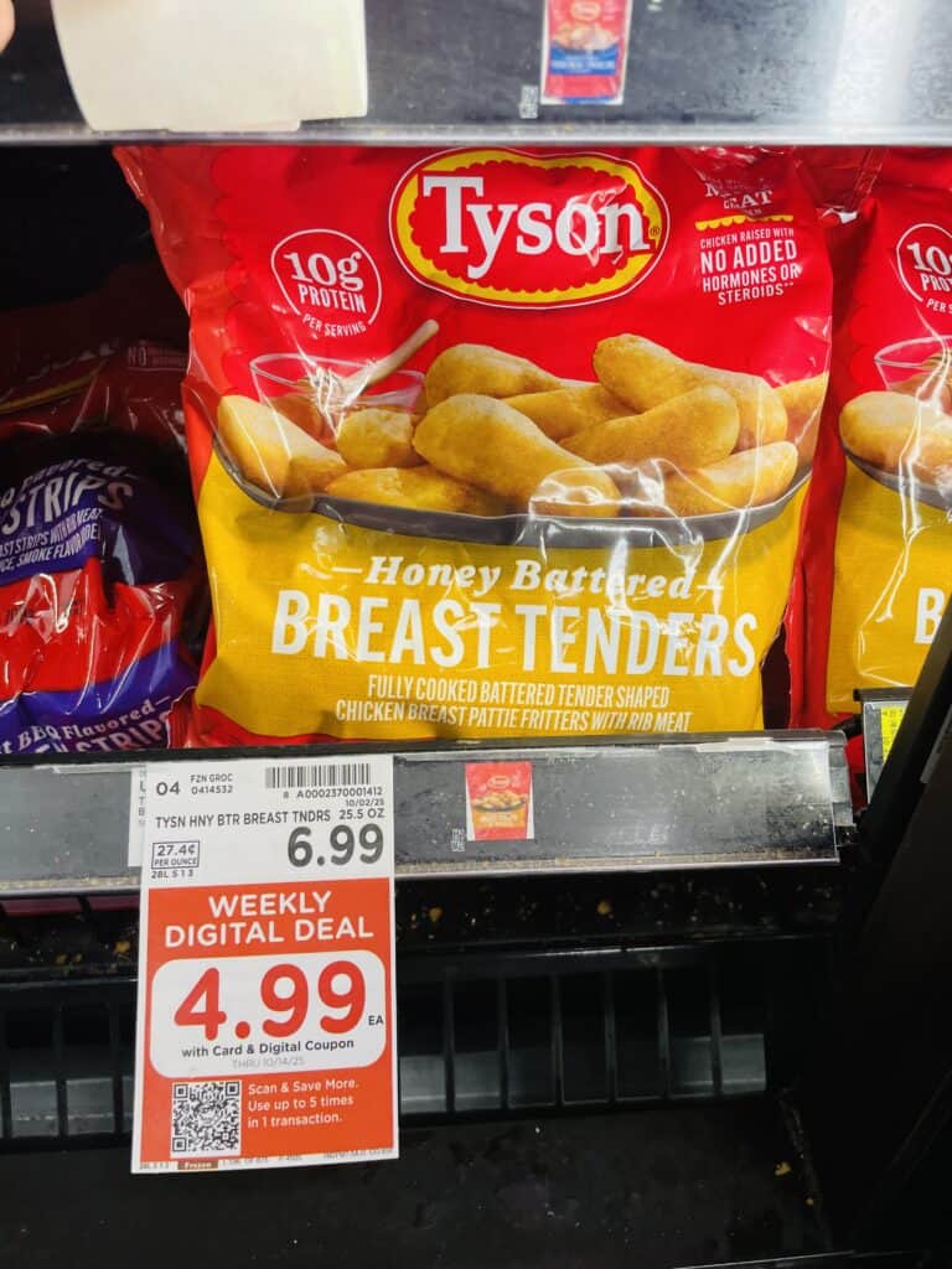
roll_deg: -2.0
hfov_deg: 53.1
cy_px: 634
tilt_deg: -38.6
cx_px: 476
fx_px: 953
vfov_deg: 67.3
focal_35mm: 26
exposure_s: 1/120
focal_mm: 4.2
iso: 100
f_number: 1.6
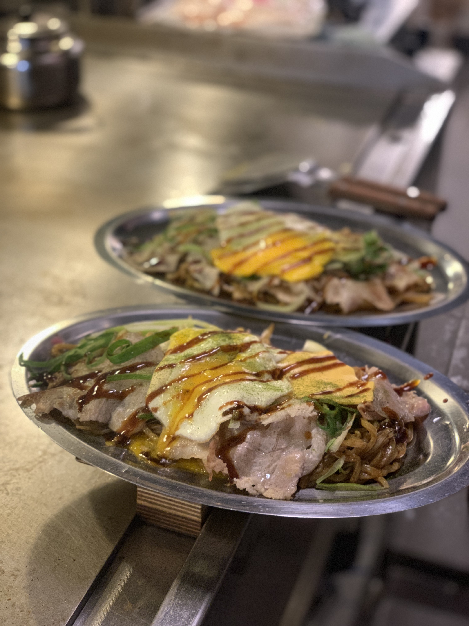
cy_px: 313
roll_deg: -0.8
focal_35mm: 52
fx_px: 939
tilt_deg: -31.0
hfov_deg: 28.0
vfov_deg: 36.8
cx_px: 234
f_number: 2.4
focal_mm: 6
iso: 320
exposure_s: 1/40
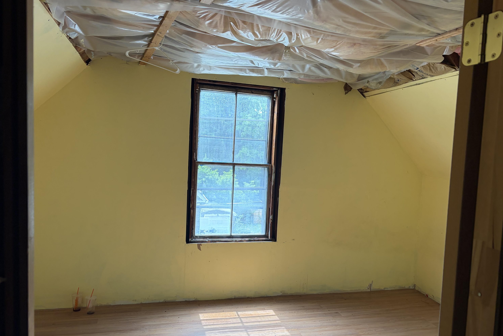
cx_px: 257
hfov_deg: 65.5
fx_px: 391
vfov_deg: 46.4
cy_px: 180
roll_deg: -0.1
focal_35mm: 28
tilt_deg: -6.1
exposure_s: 1/126
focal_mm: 5.96
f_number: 1.6
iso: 64
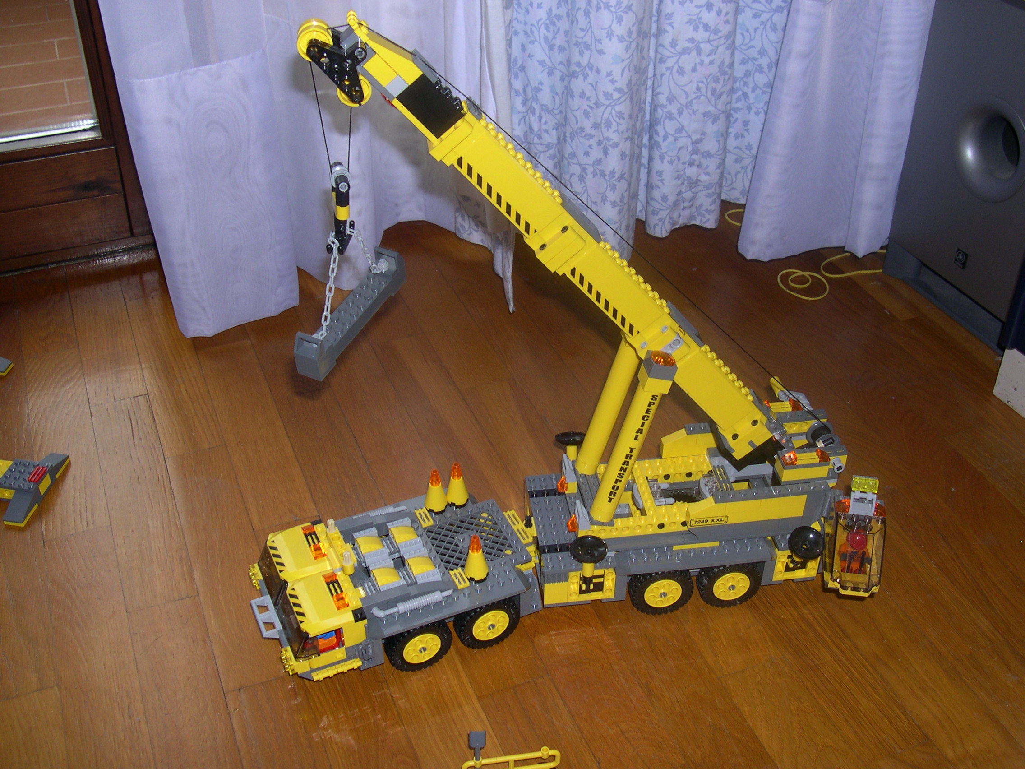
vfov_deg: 37.7
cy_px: 384
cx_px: 512
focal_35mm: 38
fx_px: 1125
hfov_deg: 49.0
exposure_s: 1/30
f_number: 7.6
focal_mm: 8
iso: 100
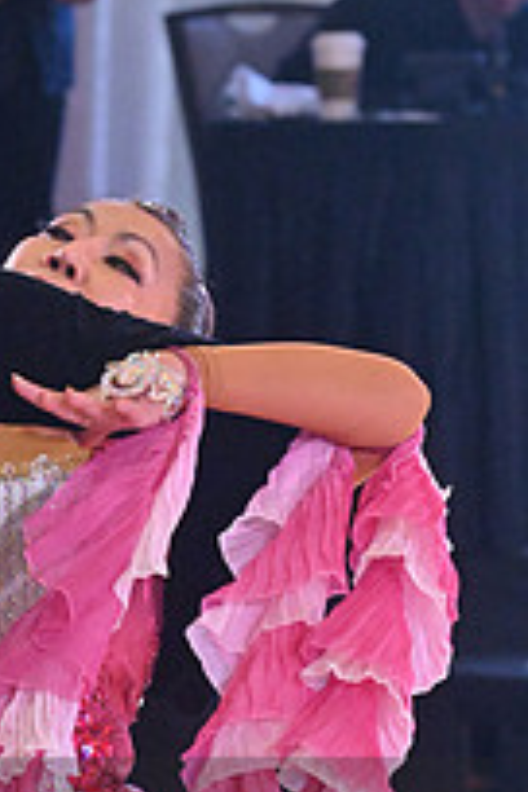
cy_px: 889
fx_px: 9987
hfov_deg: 3.0
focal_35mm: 454
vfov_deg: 4.5
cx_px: -41
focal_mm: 160
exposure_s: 1/400
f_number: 8
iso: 6400
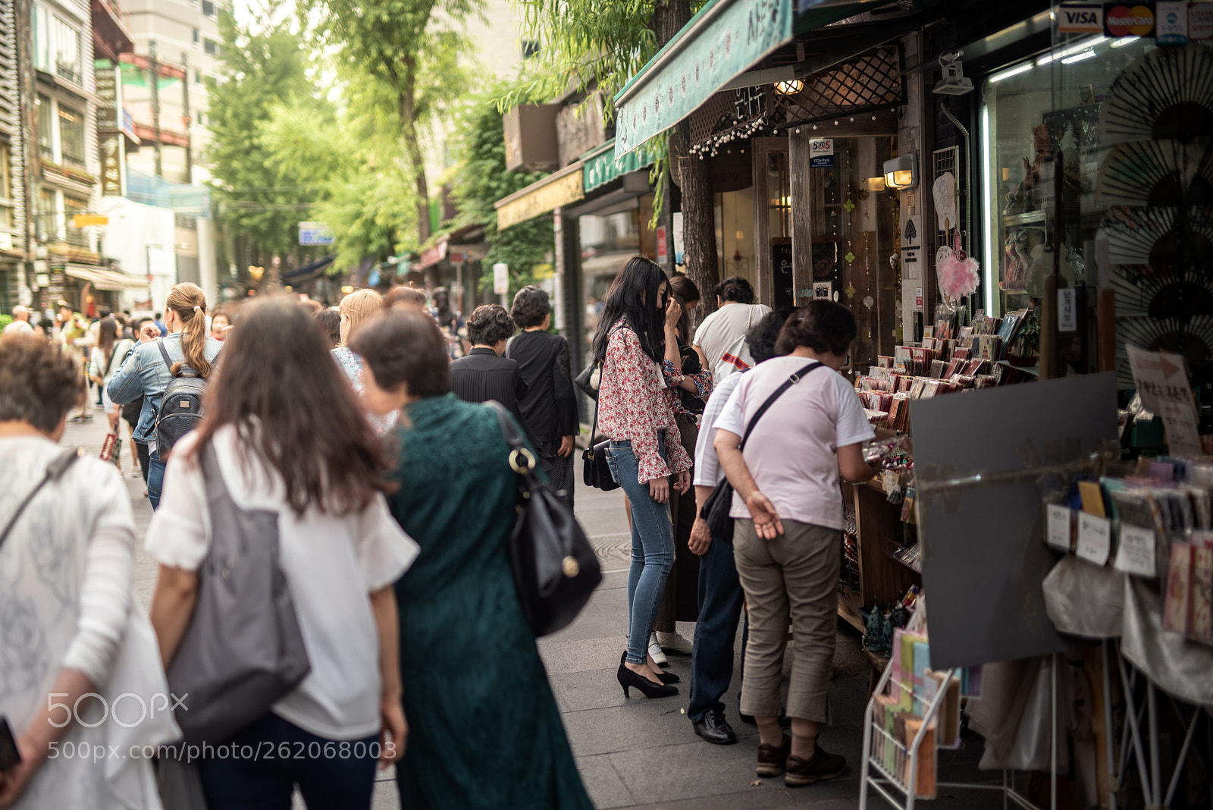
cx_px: 606
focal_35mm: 50
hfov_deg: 39.6
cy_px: 405
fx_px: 1685
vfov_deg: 27.0
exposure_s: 1/400
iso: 100
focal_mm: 50
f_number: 1.4
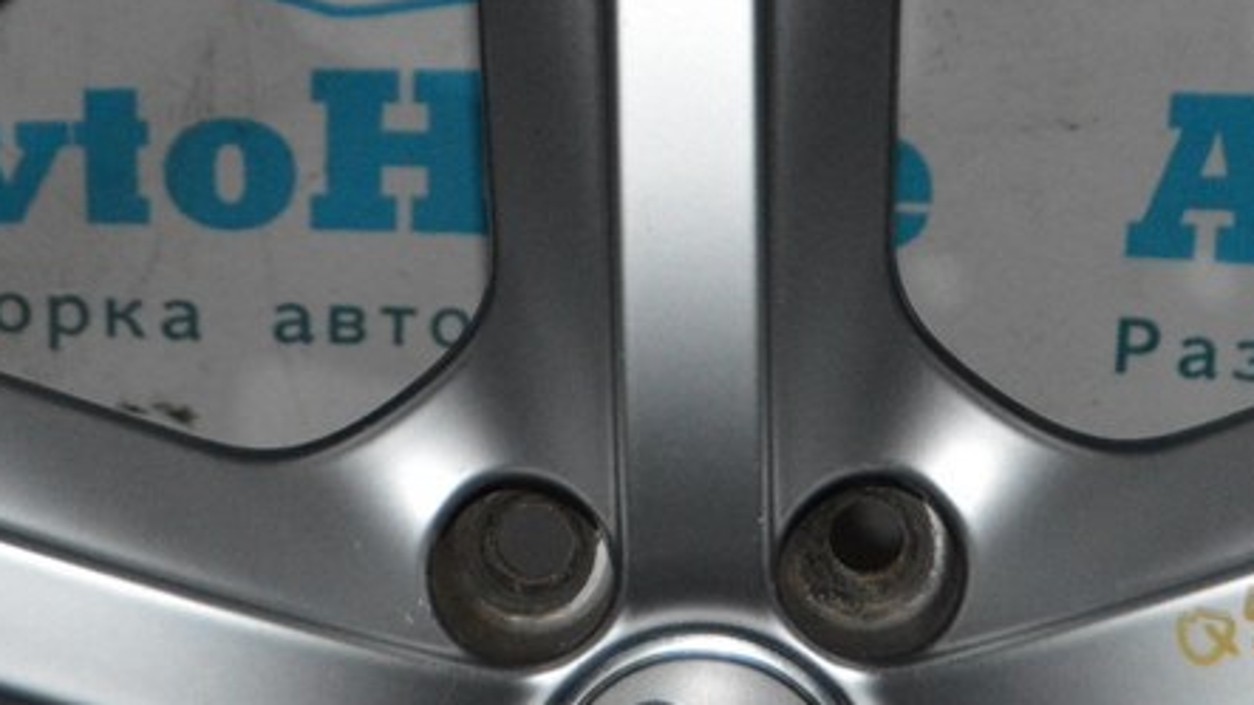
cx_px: 572
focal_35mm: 163
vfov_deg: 7.4
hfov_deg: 13.2
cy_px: -137
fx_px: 5426
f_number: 5.3
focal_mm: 45
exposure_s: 1/60
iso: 3200
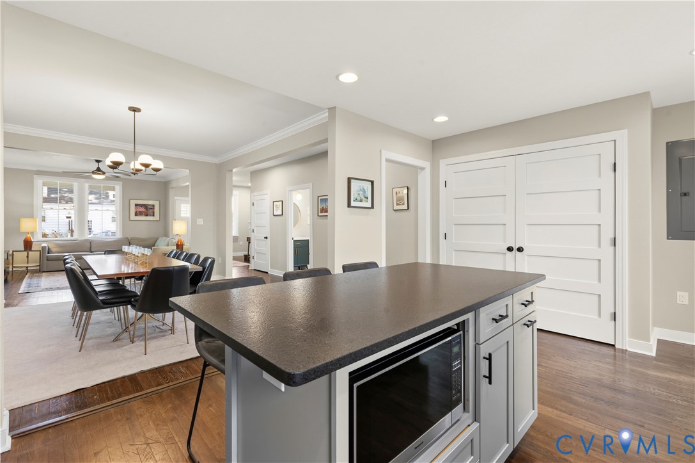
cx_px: 348
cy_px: 232
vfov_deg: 73.7
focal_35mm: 16
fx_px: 309
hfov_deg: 96.8
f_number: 9
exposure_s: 1/4
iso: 1250
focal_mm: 16
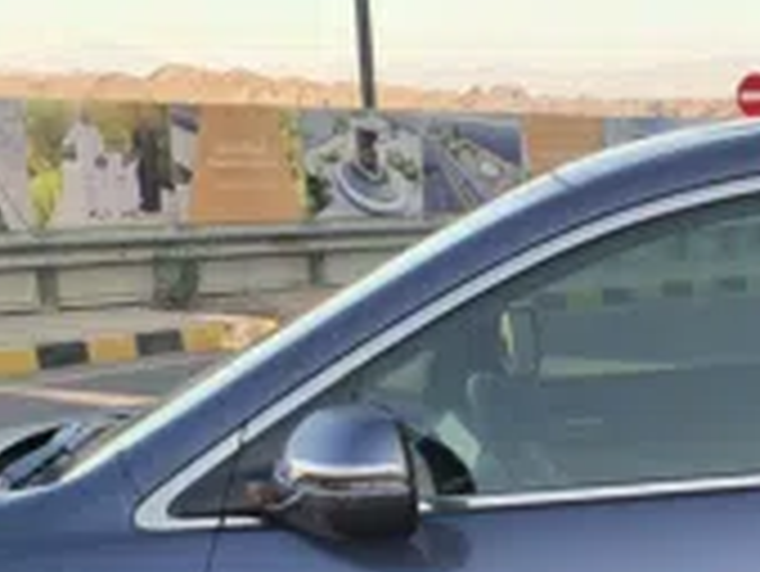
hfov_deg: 21.4
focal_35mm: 87
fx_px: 1911
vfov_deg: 16.3
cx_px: 818
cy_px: 676
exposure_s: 1/654
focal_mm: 5.54
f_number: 1.8
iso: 50
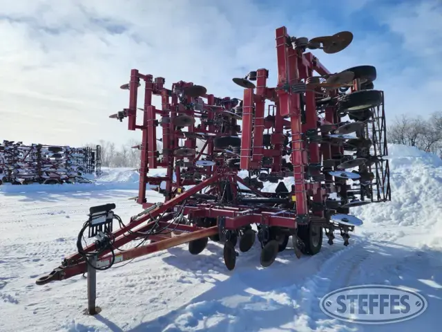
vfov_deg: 58.9
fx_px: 294
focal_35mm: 23
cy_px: 166
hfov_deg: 73.9
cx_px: 221
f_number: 1.8
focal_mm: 6.4
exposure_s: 1/3009
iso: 12
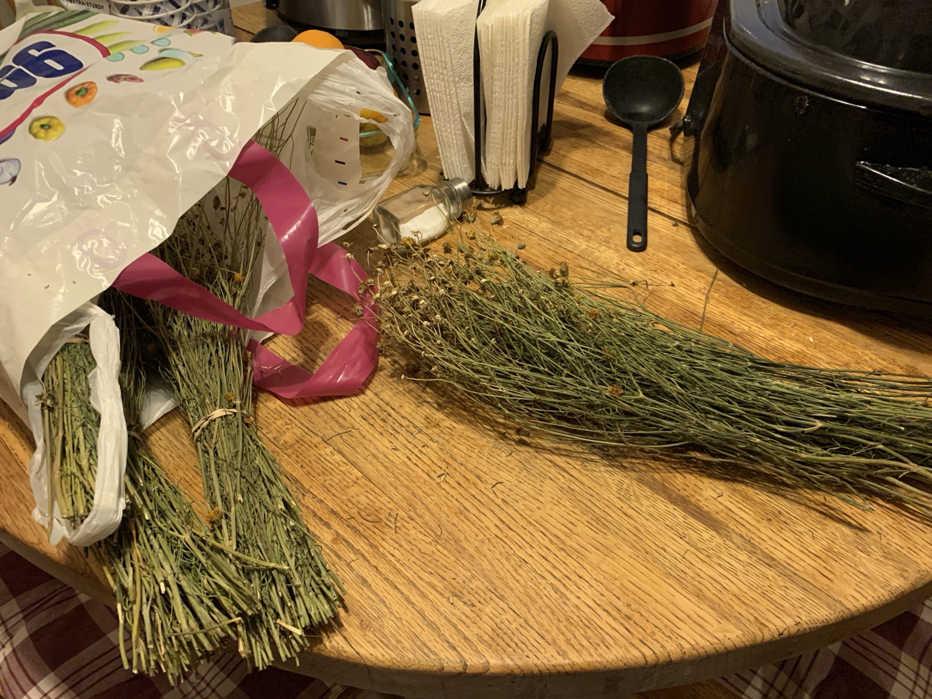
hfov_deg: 67.3
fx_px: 700
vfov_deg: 53.1
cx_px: 466
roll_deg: +0.5
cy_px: 350
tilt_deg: -43.2
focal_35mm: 26
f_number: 1.8
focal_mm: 4.25
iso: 400
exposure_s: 1/40
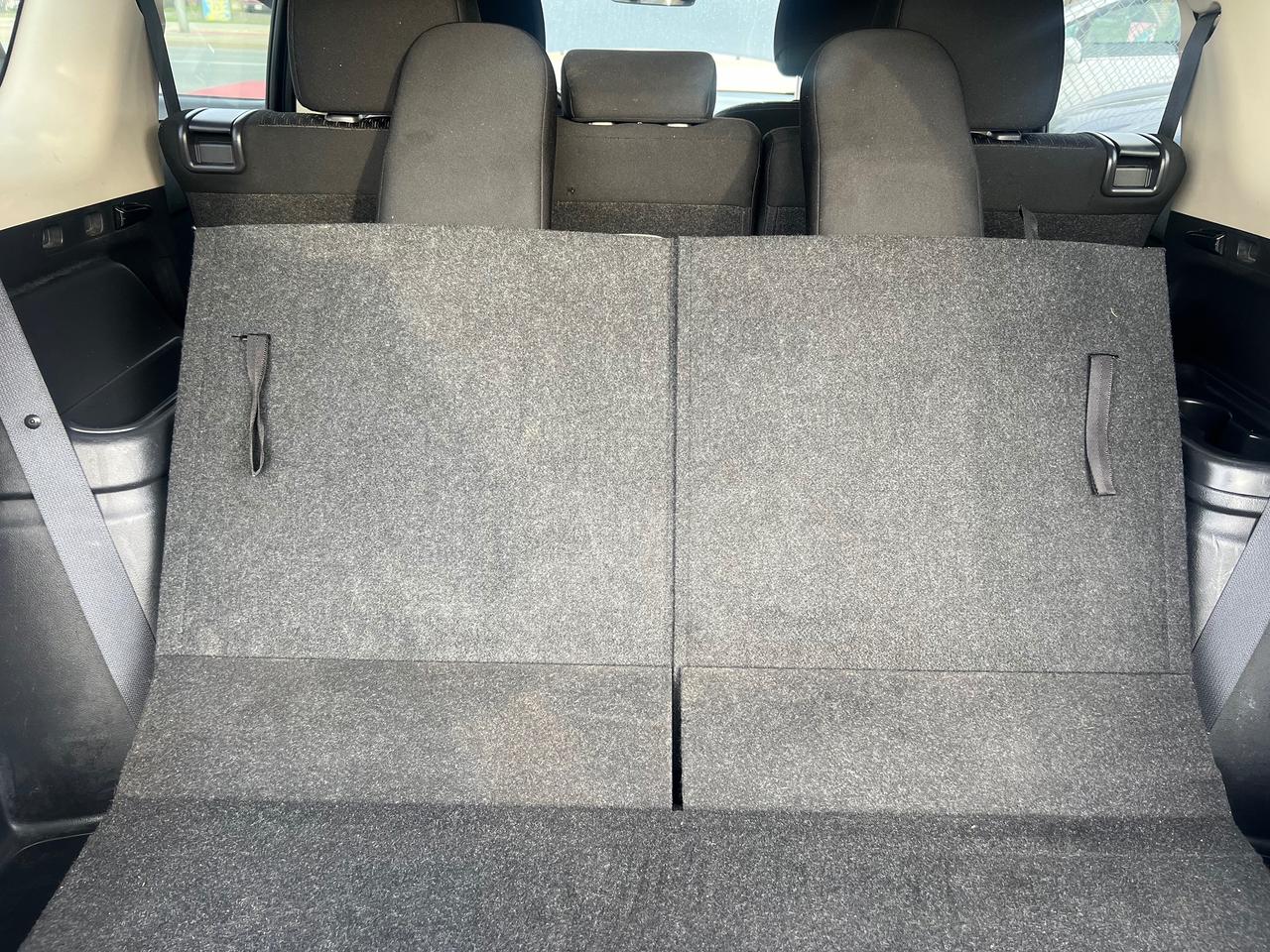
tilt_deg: -26.9
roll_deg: -1.8
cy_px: 476
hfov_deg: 67.3
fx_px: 954
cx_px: 635
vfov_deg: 53.1
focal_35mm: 26
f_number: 1.5
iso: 125
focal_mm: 5.7
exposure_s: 1/121
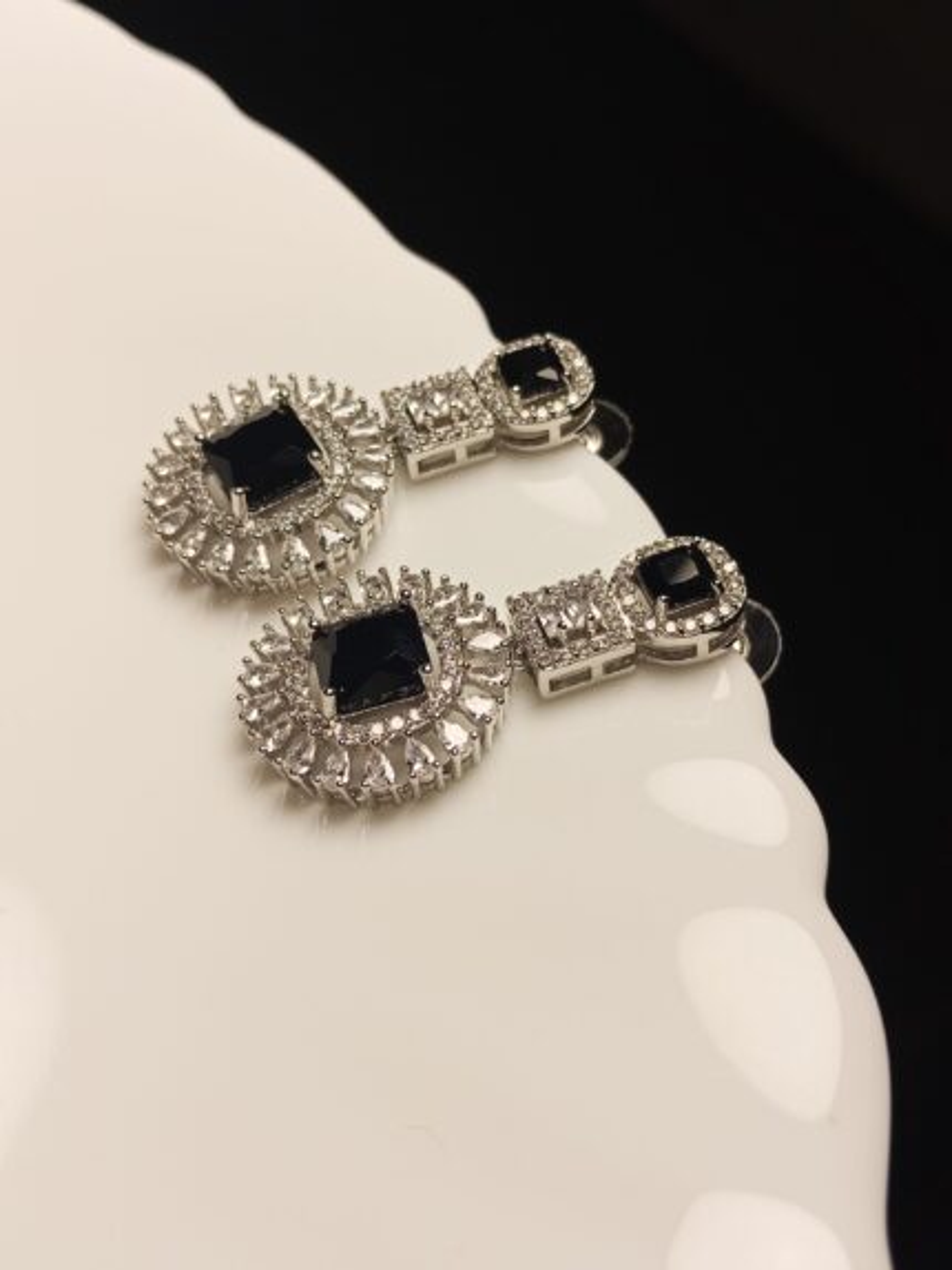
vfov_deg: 47.9
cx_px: 476
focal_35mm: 39
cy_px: 635
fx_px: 1430
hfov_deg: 36.8
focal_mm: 3.98
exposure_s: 1/145
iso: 50
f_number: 1.8
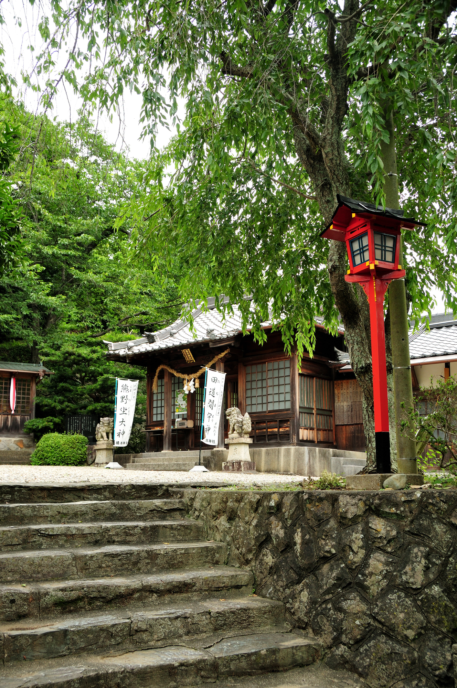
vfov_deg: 53.2
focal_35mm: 36
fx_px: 687
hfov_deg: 36.8
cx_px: 228
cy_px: 344
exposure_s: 1/50
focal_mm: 24
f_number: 7.1
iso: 200
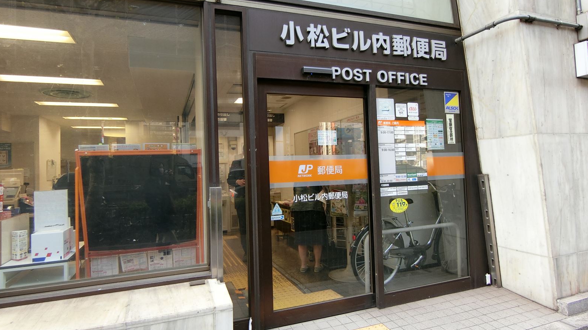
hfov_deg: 83.8
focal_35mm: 21
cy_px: 154
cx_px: 295
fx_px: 327
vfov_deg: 53.5
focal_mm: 4.06
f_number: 2.7
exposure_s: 1/125
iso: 160
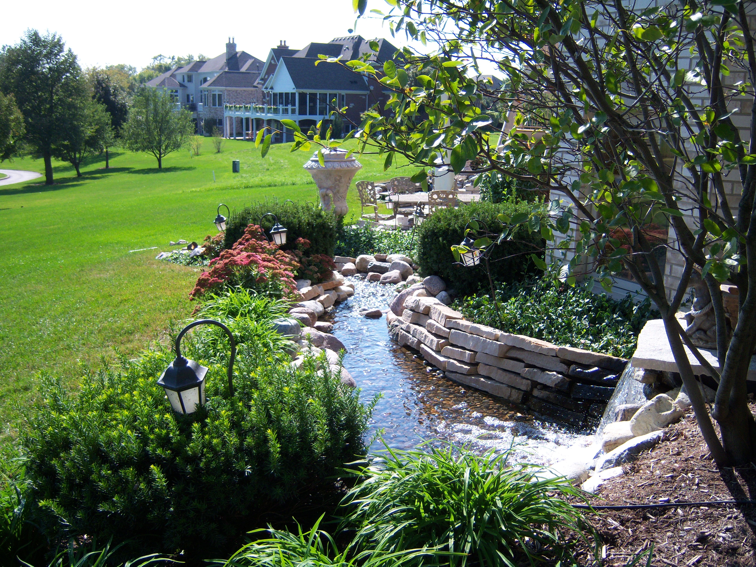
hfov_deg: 51.4
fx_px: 786
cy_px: 284
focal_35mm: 36
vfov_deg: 39.7
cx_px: 378
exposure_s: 1/800
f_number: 2.8
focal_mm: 7.5
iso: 80
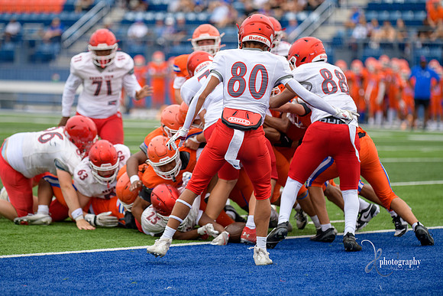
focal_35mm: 195
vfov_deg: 7.0
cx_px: 222
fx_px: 2400
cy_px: 148
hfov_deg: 10.5
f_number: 2.8
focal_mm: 195
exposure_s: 1/800
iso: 450
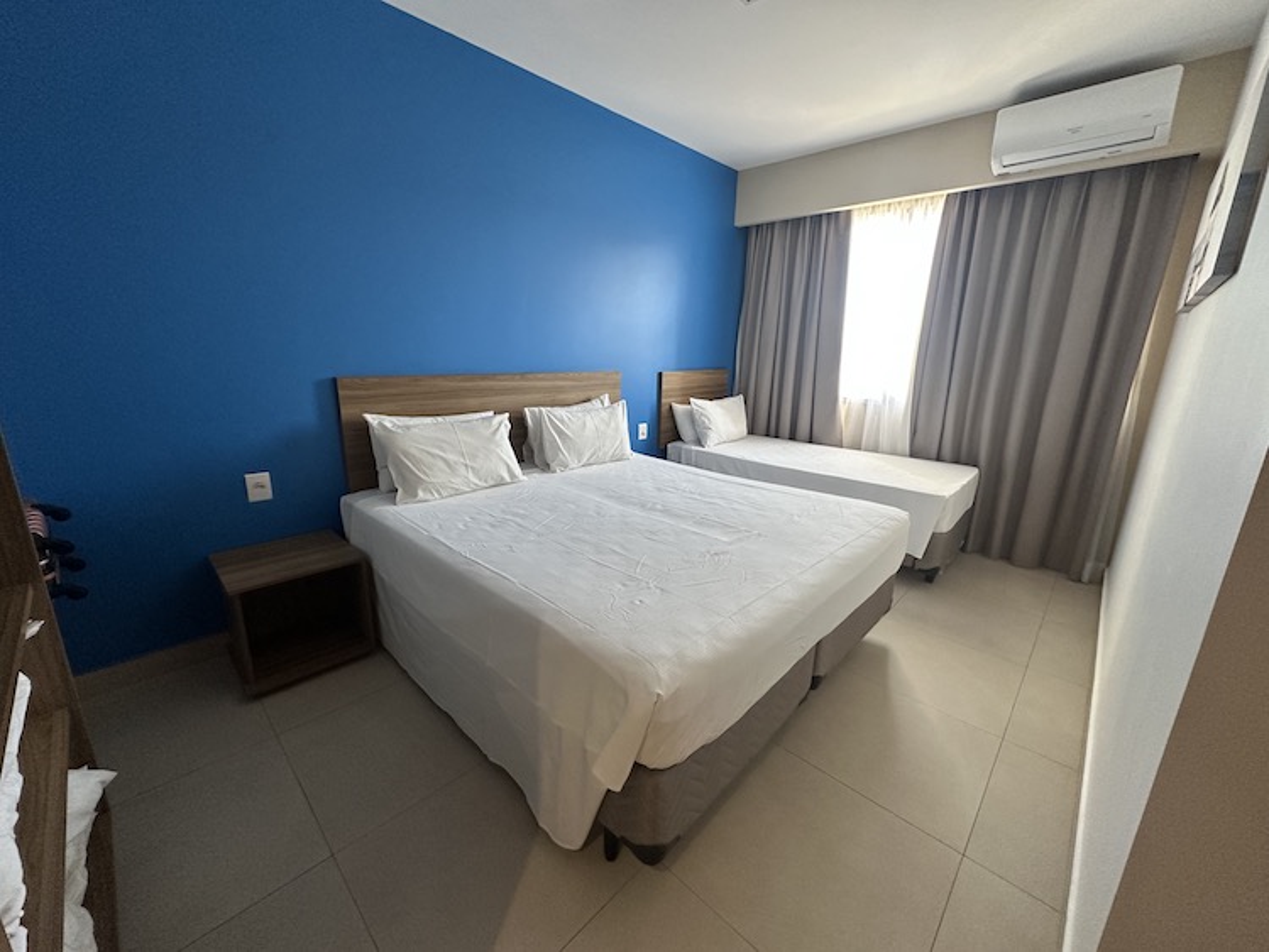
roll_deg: -1.9
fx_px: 513
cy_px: 476
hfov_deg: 102.0
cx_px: 634
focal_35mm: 14
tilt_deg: -13.0
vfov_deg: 85.7
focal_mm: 2.22
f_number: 2.2
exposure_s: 1/120
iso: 250
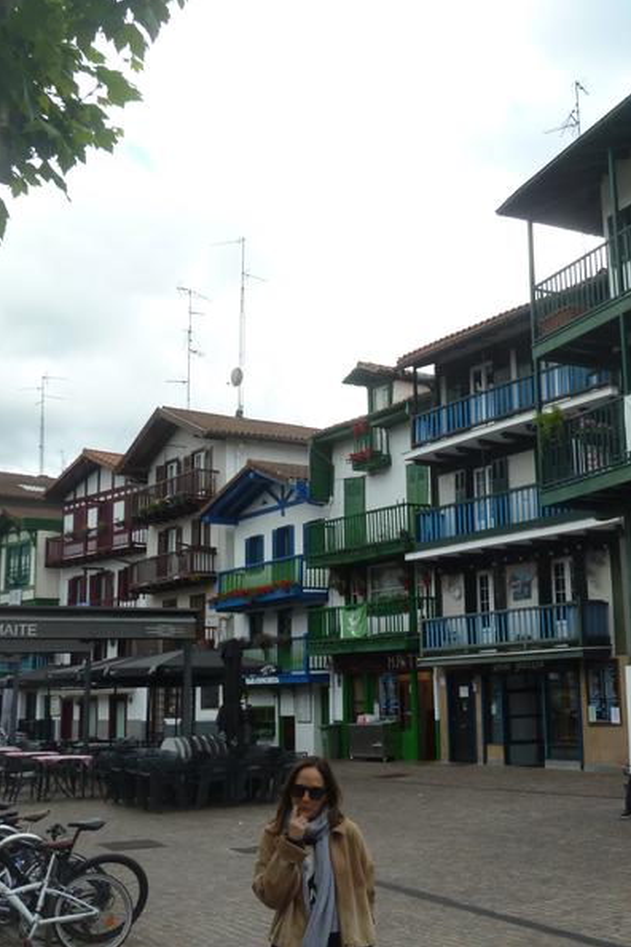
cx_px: 456
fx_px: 1104
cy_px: 472
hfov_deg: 31.4
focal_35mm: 42
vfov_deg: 46.4
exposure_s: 1/200
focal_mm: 5
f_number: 4
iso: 80
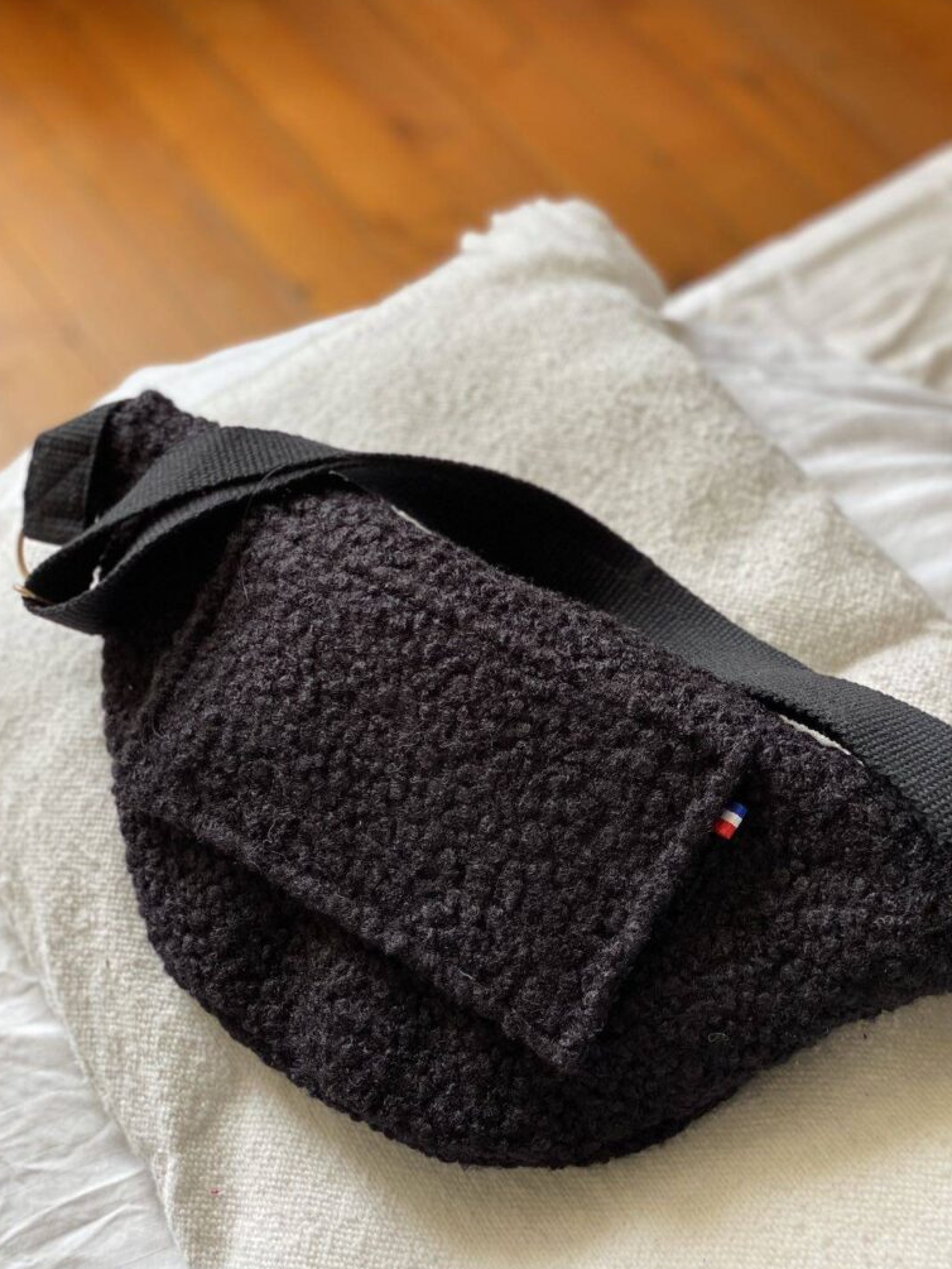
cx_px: 468
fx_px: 1943
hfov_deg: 27.5
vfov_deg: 36.2
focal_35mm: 53
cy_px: 631
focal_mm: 6
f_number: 2
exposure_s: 1/122
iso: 80
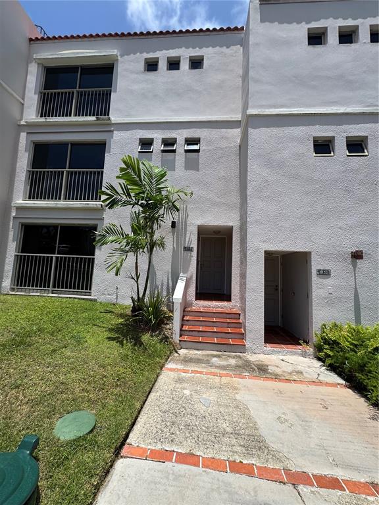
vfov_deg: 102.1
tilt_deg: +6.1
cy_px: 252
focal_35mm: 14
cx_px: 190
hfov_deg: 85.7
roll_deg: -1.8
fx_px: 204
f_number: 2.2
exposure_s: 1/2273
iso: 50
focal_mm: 2.22
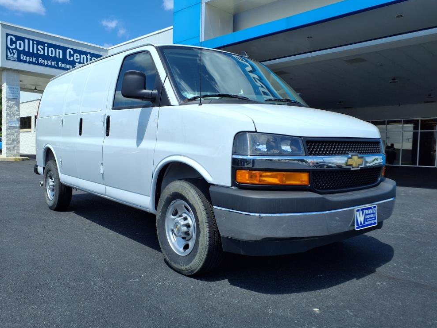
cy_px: 168
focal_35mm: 28
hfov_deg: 63.4
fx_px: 354
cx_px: 212
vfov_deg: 49.8
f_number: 1.9
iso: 40
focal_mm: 3.58
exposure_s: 1/2500
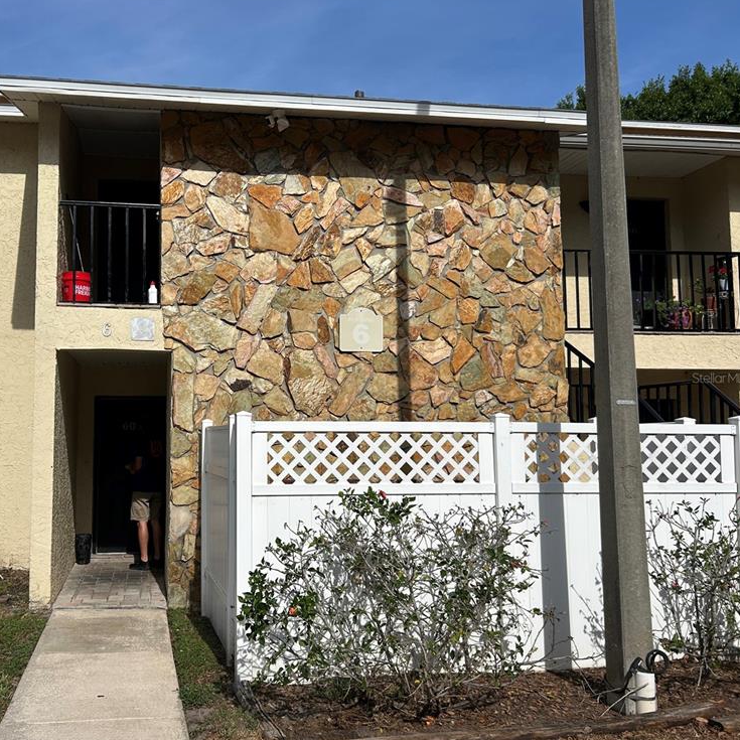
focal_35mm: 32
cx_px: 238
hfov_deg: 50.1
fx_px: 774
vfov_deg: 51.1
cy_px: 378
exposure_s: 1/8000
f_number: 1.5
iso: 50
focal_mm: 5.7
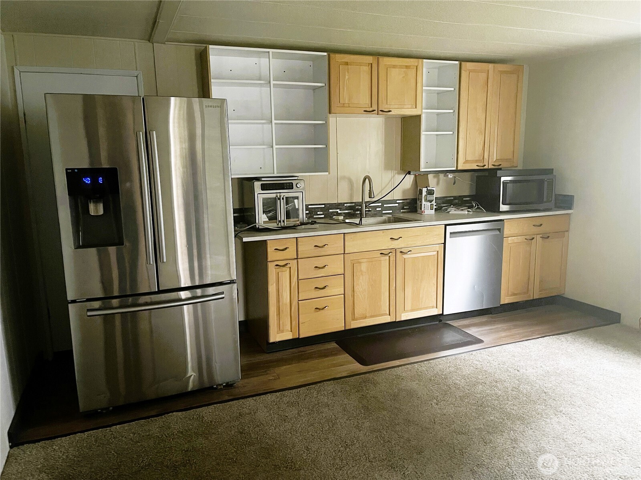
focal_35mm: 25
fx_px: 463
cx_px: 320
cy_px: 240
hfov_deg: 69.4
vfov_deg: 54.9
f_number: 1.6
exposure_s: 1/30
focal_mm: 5.1
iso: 800
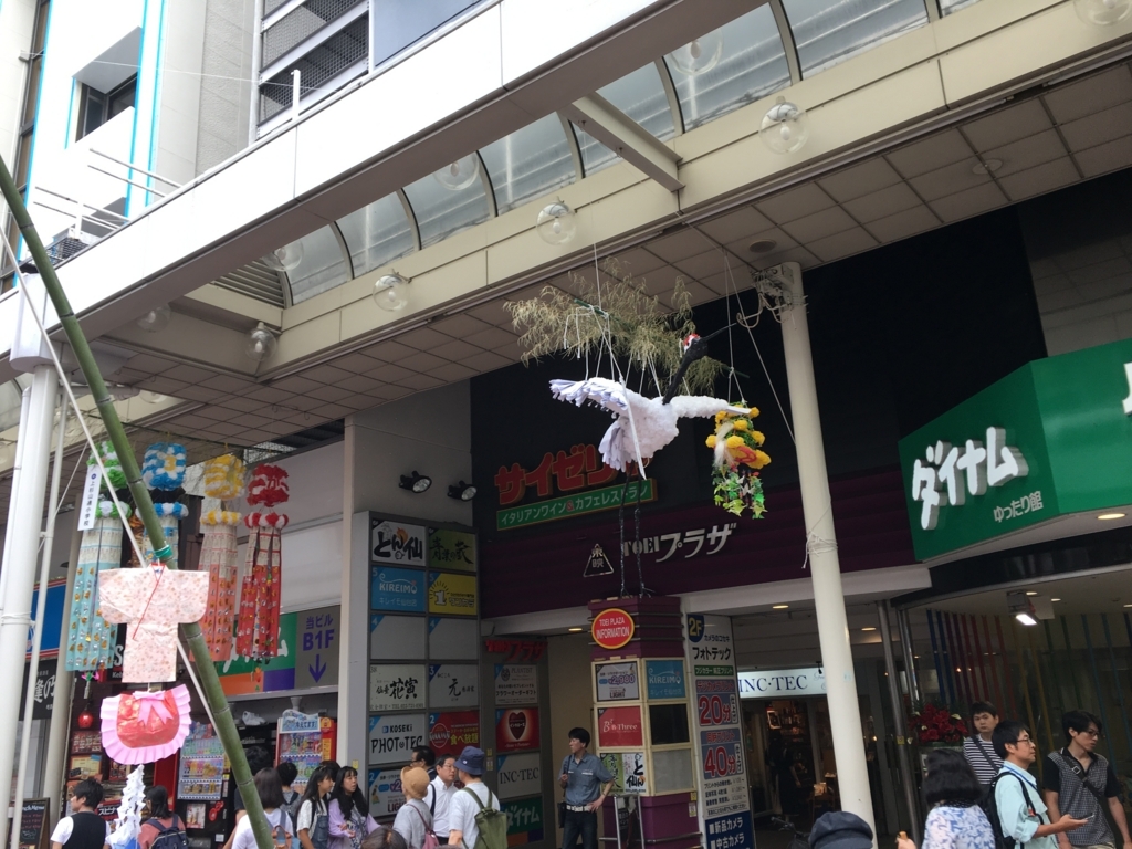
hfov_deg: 61.7
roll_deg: +2.5
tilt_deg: +17.9
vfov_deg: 48.2
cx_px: 566
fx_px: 948
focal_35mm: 29
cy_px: 424
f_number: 2.2
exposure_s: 1/122
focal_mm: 4.15
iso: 25
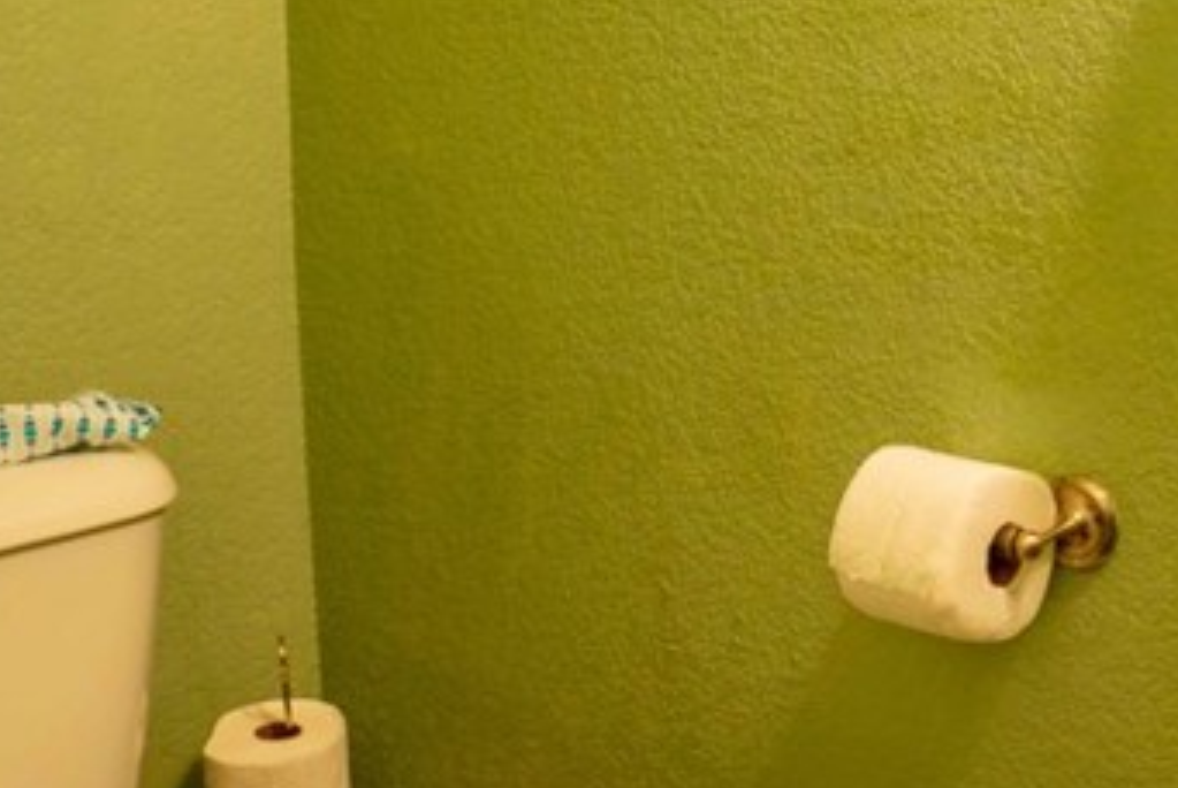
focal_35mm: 51
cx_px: 1130
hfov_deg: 35.7
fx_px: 1670
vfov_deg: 26.3
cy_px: 213
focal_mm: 17
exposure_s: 1/6
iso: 500
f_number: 9
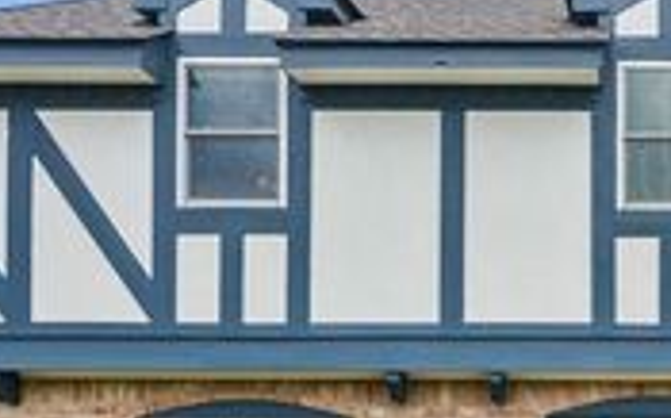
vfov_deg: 19.4
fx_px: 1169
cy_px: 462
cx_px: 683
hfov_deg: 29.7
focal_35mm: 64
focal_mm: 22
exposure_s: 1/160
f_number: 13
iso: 400
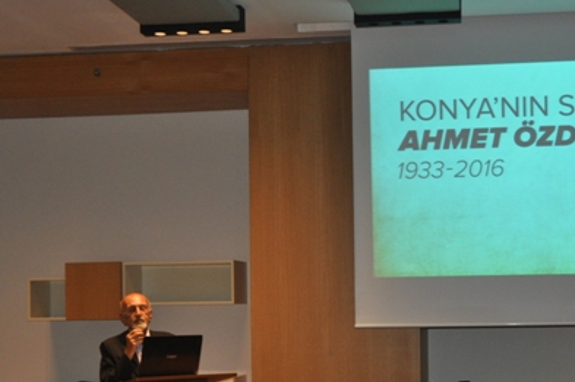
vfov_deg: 19.0
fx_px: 1130
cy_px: 299
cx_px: 370
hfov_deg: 28.4
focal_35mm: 71
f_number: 3.8
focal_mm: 29
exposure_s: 1/60
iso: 800
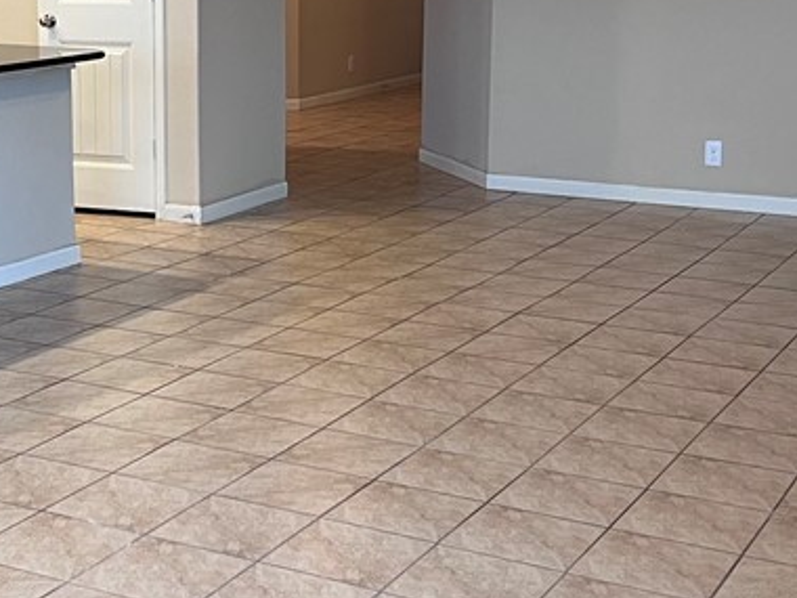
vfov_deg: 20.9
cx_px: 203
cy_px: 170
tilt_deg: -9.4
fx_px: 1612
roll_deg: +0.9
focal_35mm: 70
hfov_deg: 27.4
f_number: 1.5
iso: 160
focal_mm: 5.7
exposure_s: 1/60
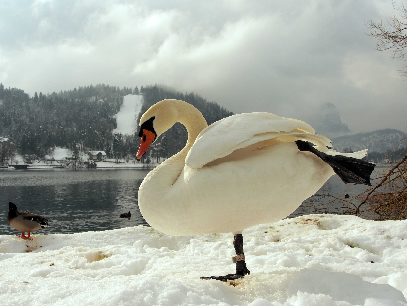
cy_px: 153
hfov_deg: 46.8
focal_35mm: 40
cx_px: 204
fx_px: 470
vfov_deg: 36.0
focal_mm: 20
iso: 200
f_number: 11
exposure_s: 1/500
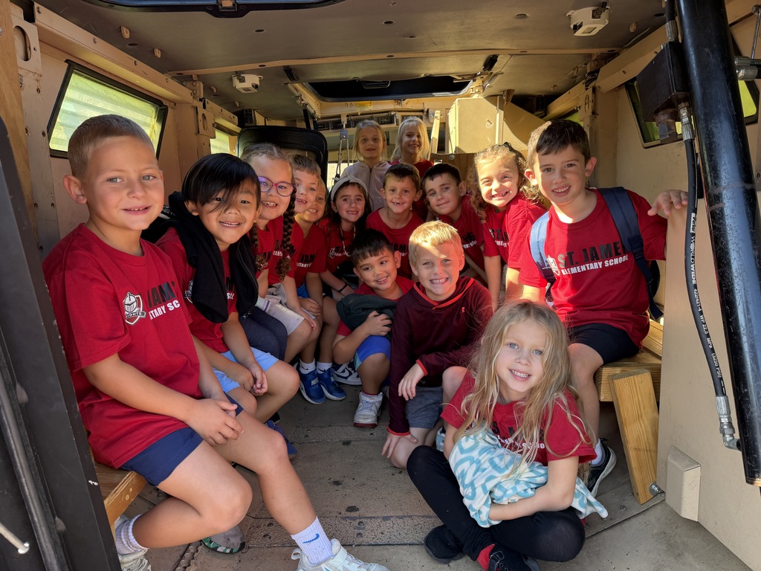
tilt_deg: -9.3
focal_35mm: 24
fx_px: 528
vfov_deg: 56.8
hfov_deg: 71.6
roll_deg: +1.1
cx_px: 380
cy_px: 286
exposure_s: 1/210
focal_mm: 6.76
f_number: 1.78
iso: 80
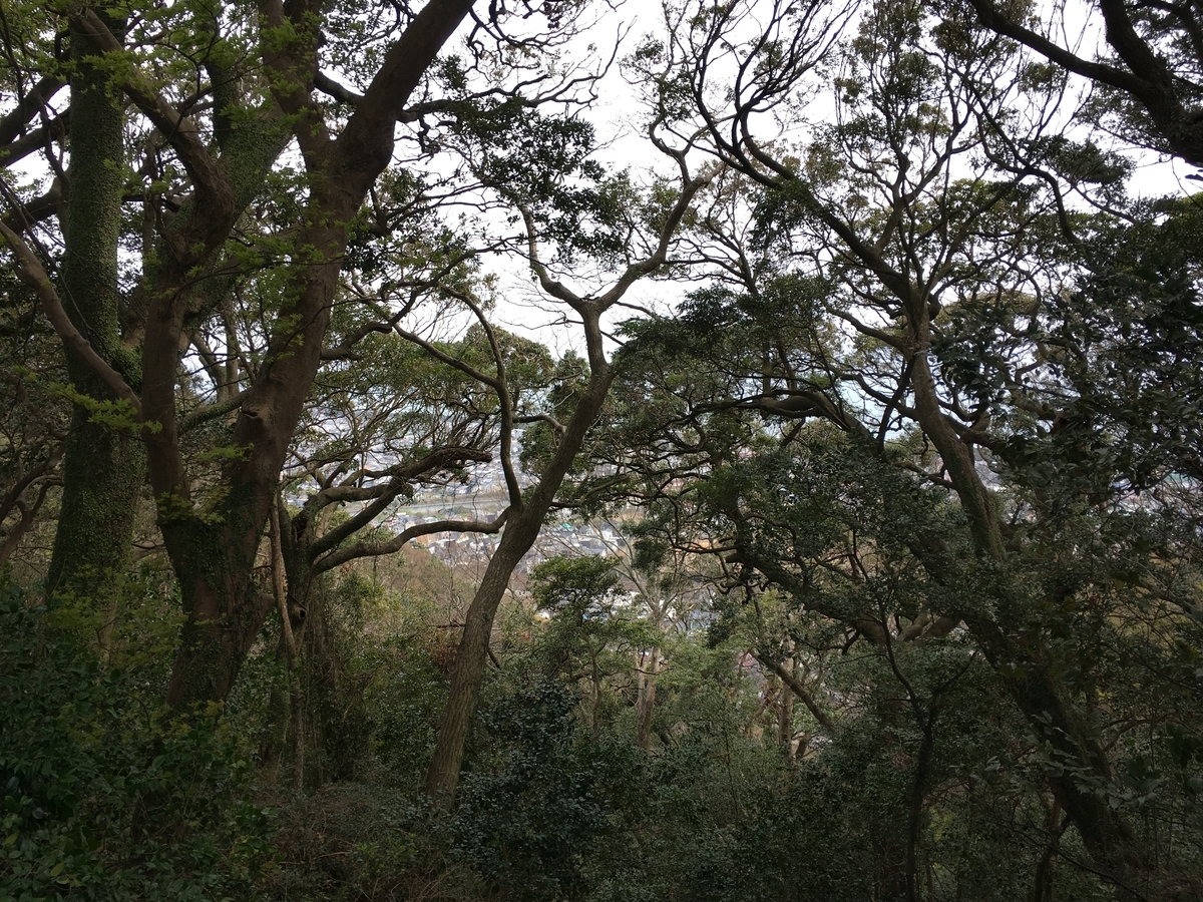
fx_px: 1008
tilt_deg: -5.9
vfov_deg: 48.2
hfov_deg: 61.7
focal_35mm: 29
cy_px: 451
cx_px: 602
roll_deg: +1.9
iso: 25
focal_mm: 4.15
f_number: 2.2
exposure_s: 1/306
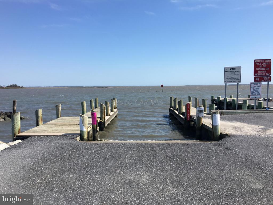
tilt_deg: -3.7
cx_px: 136
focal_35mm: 29
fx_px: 229
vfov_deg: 48.2
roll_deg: +0.2
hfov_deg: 61.7
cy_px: 102
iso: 25
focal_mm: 4.15
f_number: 2.2
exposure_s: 1/1672
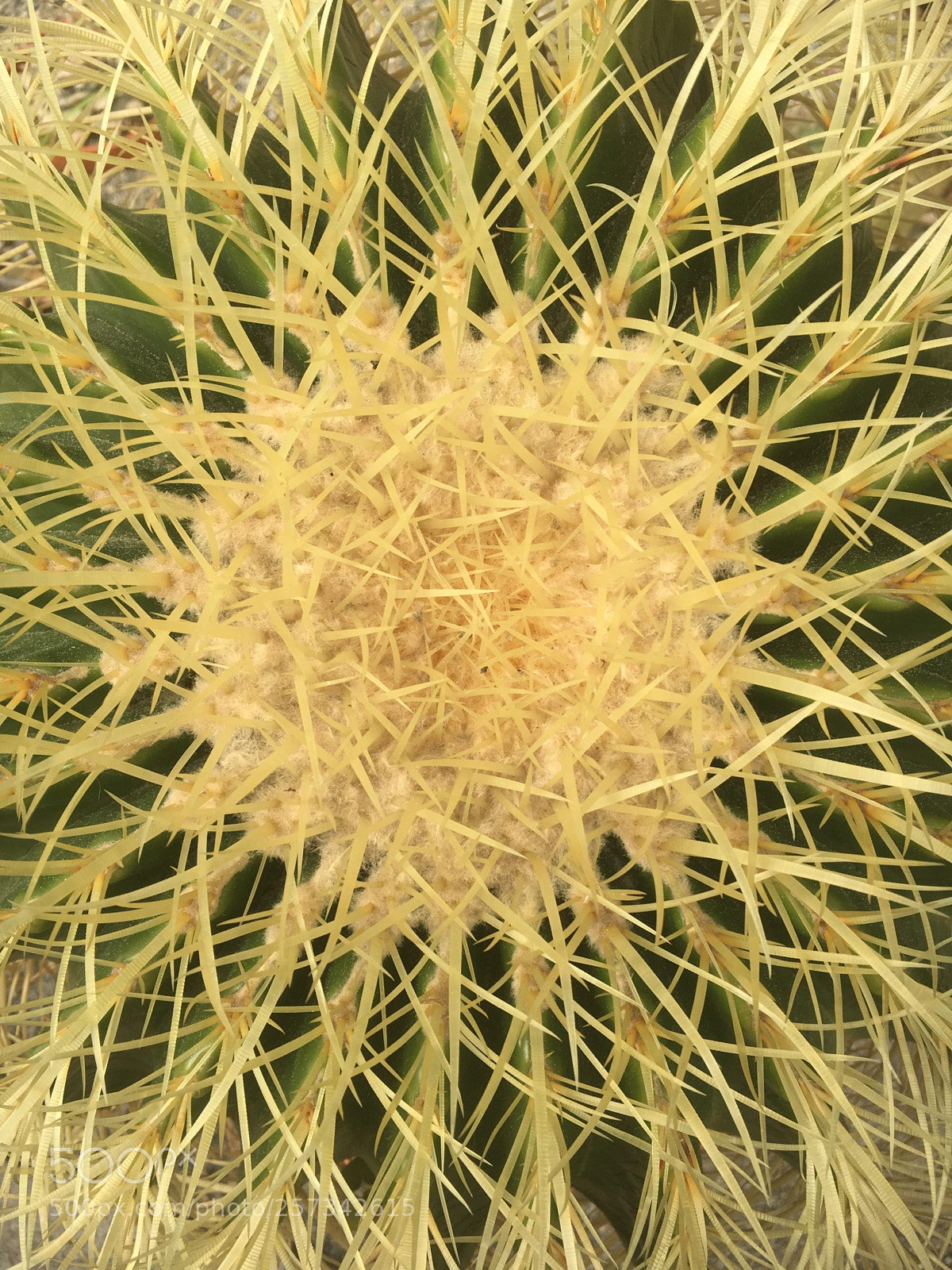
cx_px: 476
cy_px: 635
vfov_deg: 61.7
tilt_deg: -71.2
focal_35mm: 29
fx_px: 1063
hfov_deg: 48.2
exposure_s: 1/569
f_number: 2.2
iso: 25
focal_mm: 4.15
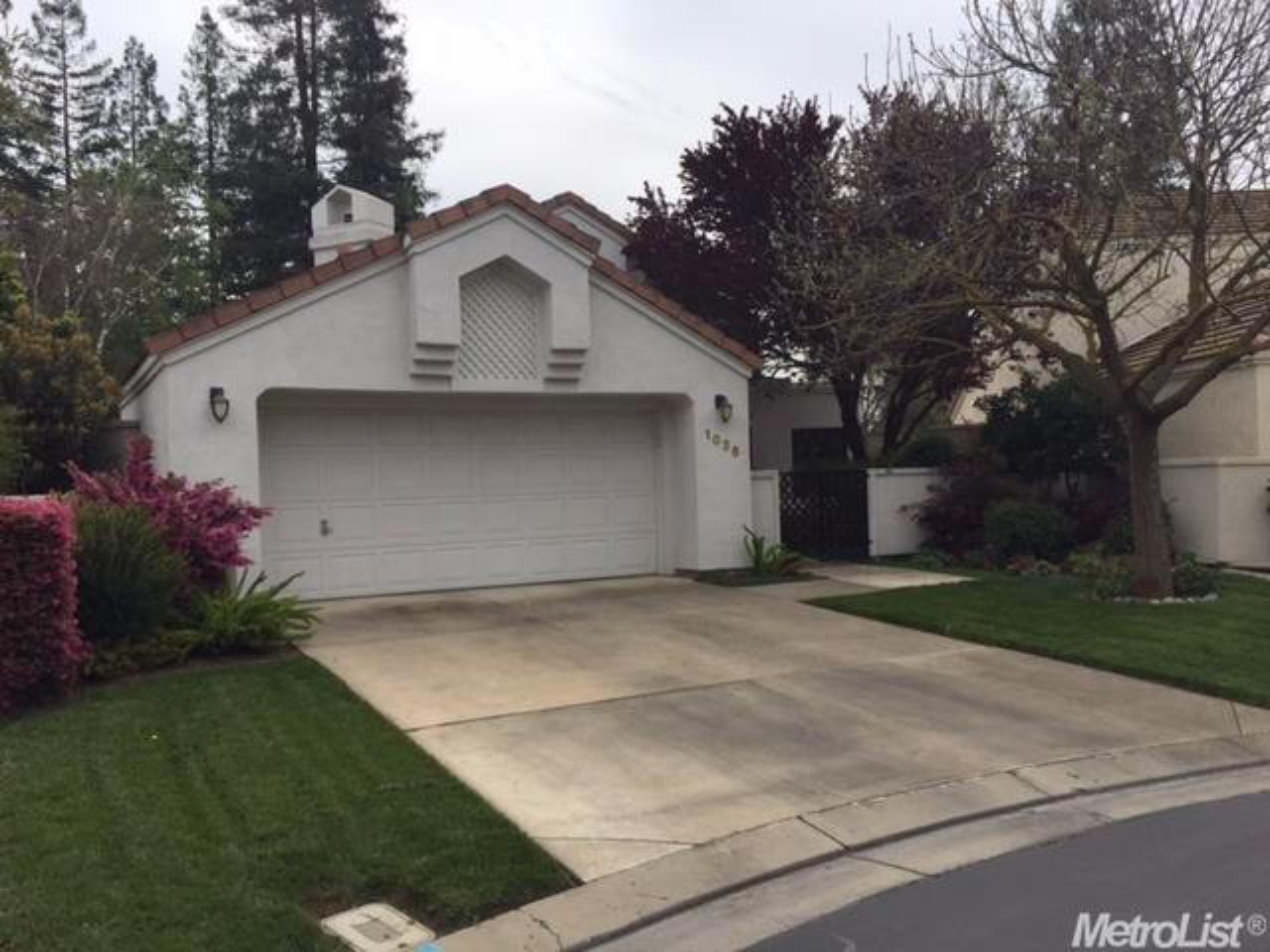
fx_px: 1064
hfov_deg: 61.7
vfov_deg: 48.2
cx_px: 635
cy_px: 476
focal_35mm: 29
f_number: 2.2
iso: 32
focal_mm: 4.15
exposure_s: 1/1799
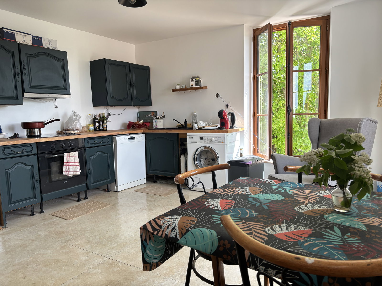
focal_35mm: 26
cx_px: 191
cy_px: 143
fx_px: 287
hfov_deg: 67.3
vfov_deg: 53.1
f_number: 1.6
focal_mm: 5.96
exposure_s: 1/121
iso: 40
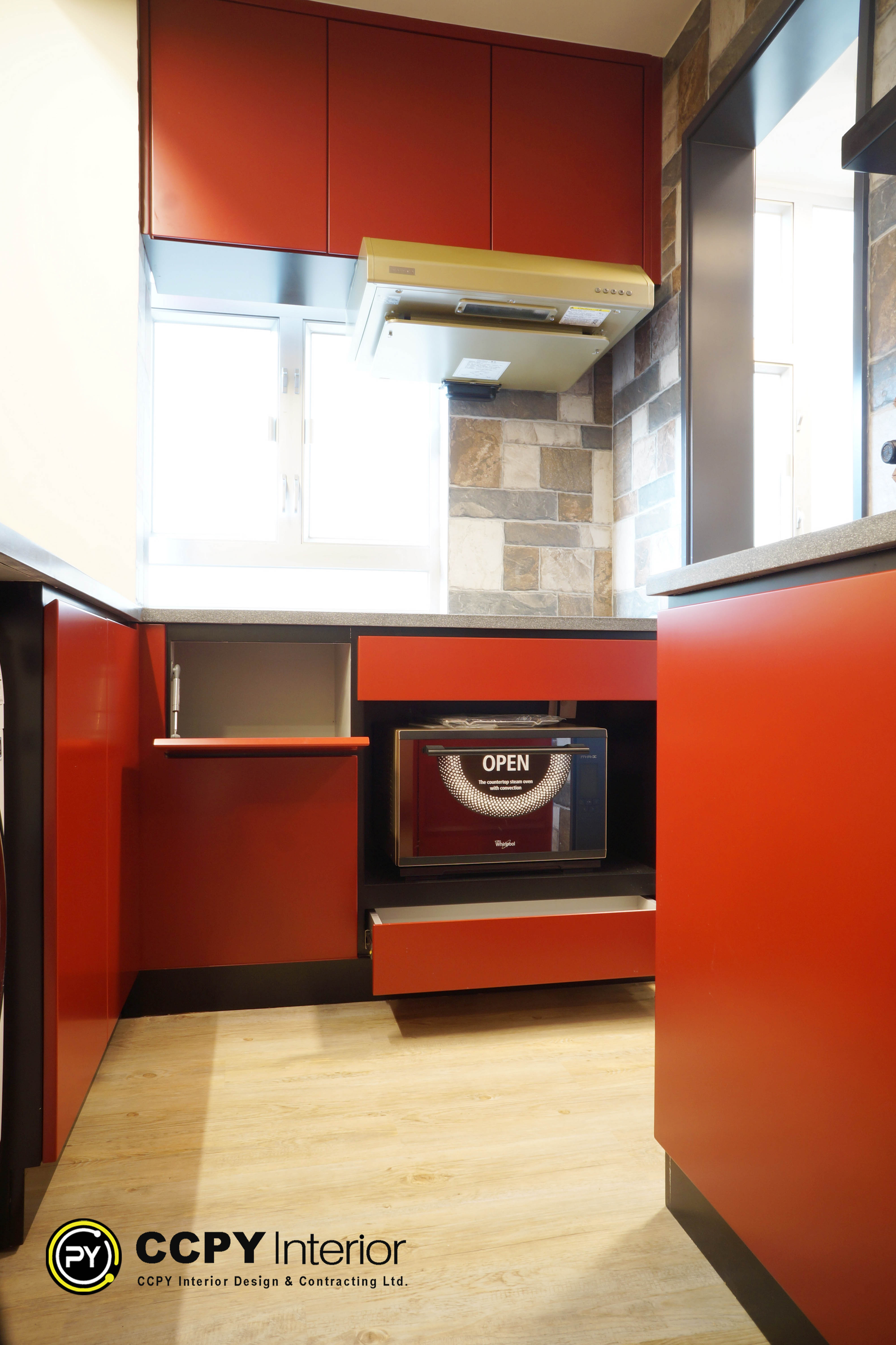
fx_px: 784
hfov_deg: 59.5
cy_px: 672
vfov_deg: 81.2
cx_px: 448
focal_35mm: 21
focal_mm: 21
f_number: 7.1
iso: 1000
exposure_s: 1/80
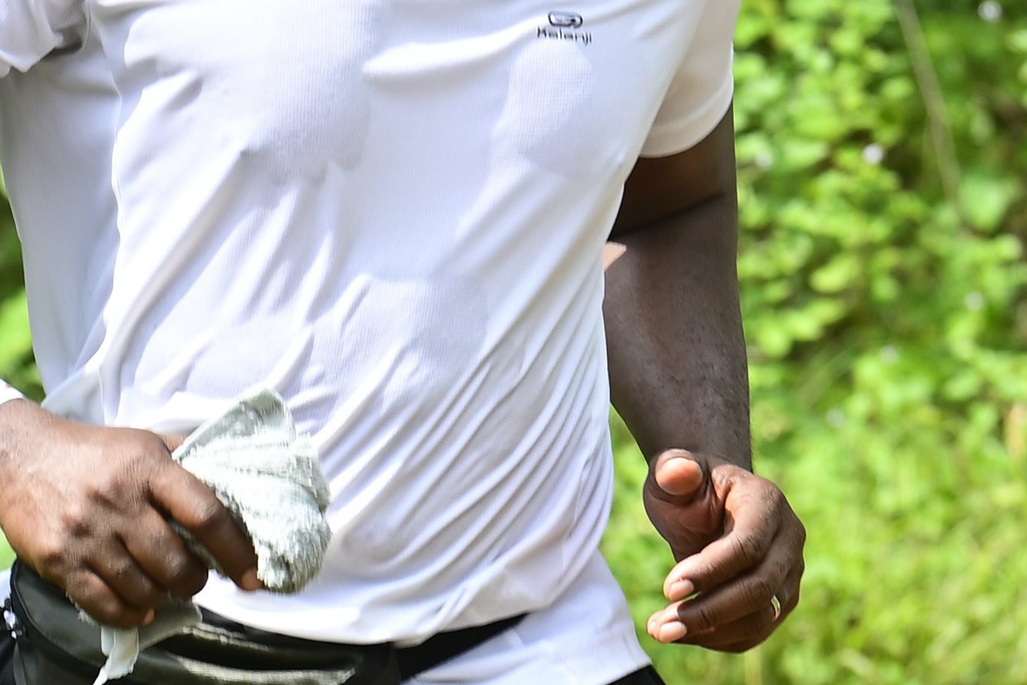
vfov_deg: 2.1
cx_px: 440
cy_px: 101
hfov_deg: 3.1
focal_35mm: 667
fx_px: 19027
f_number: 4
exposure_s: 1/320
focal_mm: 110
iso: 64
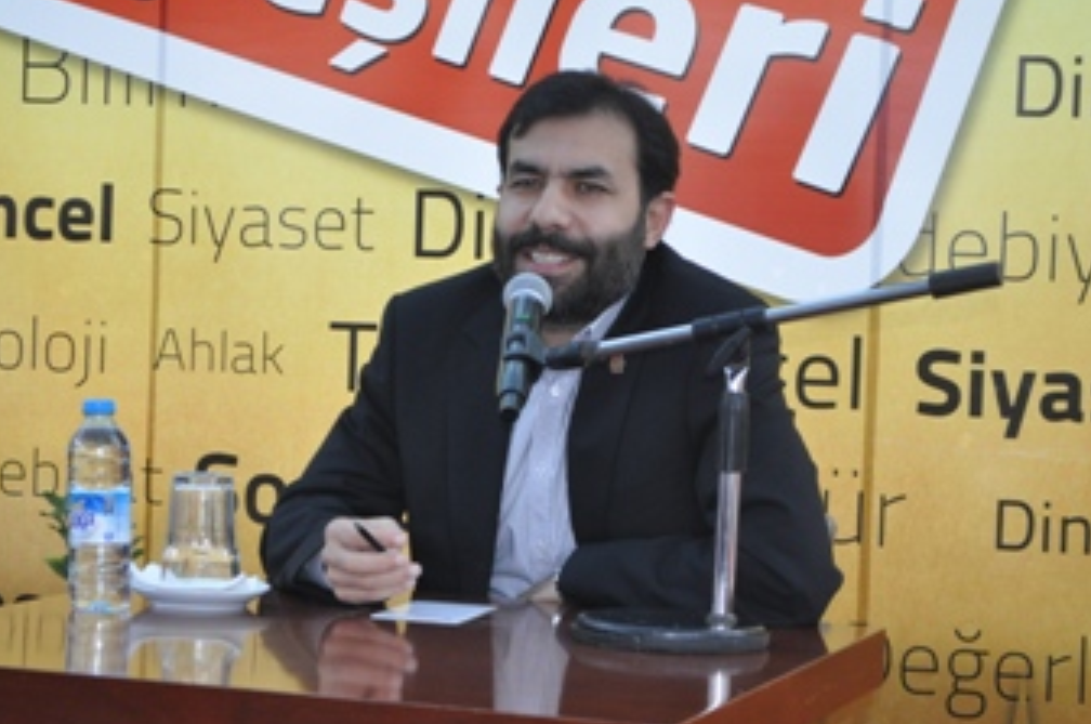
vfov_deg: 13.1
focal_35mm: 104
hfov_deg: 19.6
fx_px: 3147
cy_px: 370
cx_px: 422
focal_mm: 52
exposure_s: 1/100
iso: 800
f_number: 5.6
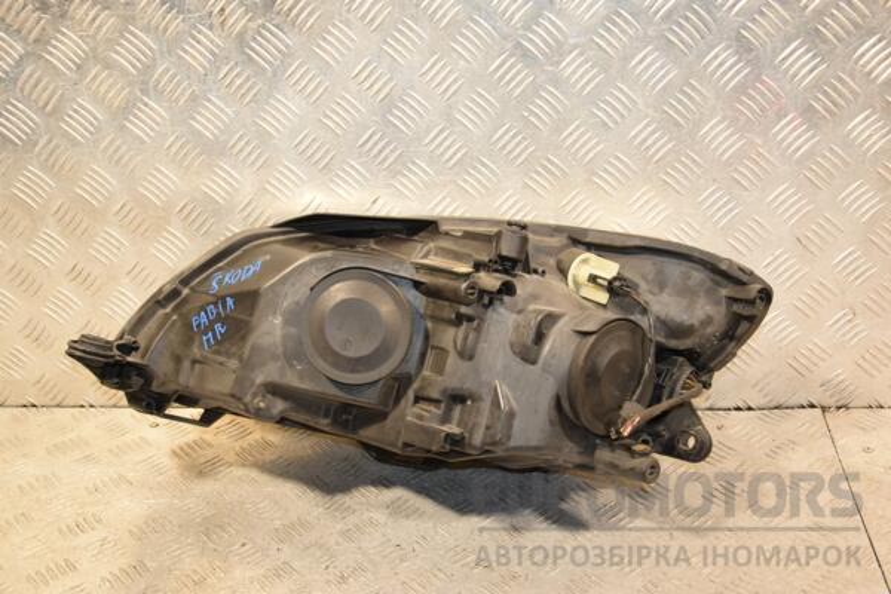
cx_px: 446
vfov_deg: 28.1
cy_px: 297
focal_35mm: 48
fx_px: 1188
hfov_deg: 41.1
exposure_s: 1/125
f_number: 5
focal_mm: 32
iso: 800
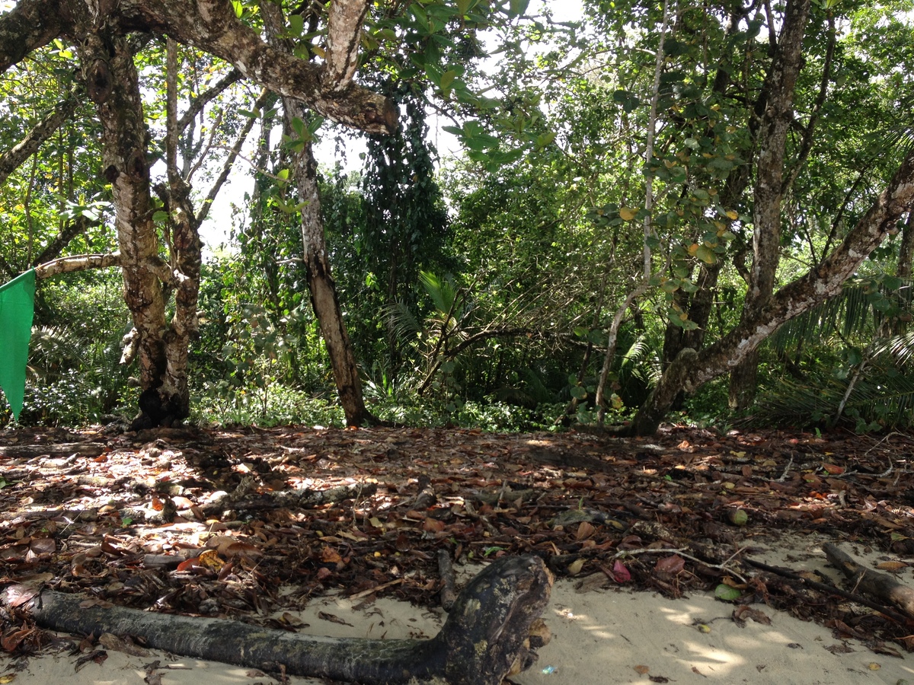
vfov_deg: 40.7
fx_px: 924
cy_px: 342
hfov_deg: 52.6
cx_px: 457
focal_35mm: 35
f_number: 2.4
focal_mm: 4.28
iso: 50
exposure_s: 1/224
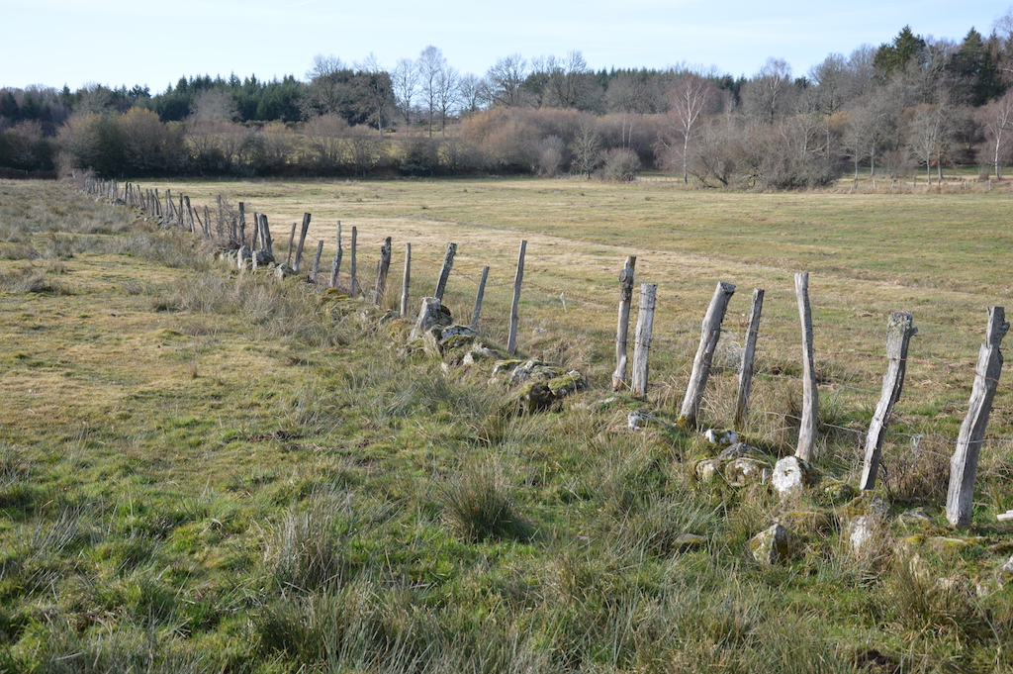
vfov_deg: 31.8
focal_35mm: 42
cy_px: 337
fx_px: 1181
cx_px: 506
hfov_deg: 46.4
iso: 100
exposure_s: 1/160
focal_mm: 28
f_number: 6.3
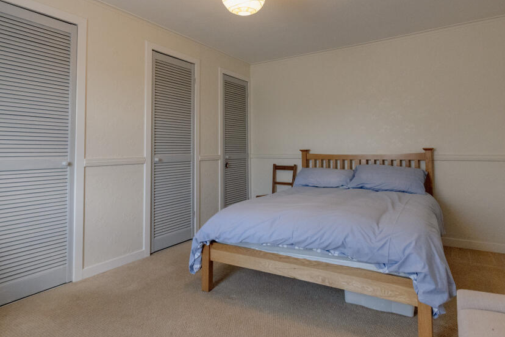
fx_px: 295
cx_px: 254
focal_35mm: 21
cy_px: 137
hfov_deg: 81.2
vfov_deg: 59.1
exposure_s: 1/125
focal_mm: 17
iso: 4500
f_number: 8
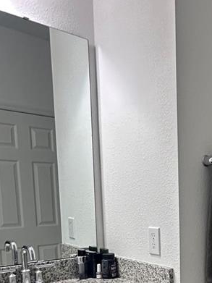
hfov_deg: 29.0
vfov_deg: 41.7
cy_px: 232
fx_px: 351
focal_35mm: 43
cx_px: 255
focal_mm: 2.22
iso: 250
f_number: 2.2
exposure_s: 1/120
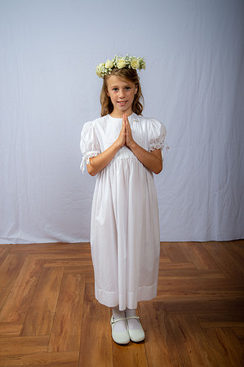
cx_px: 122
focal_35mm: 45
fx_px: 459
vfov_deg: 43.6
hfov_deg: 29.8
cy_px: 184
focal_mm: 45
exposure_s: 1/200
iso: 250
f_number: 6.3
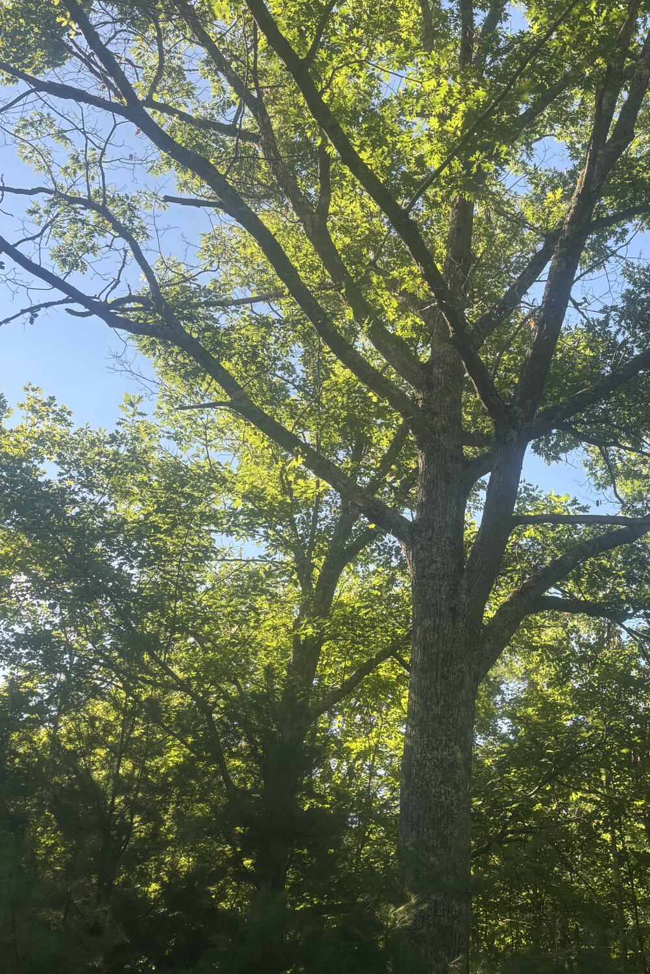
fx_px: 974
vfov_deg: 53.1
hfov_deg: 36.6
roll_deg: -1.0
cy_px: 458
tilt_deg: +31.1
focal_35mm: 36
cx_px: 425
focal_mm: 5.96
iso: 50
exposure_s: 1/641
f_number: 1.6
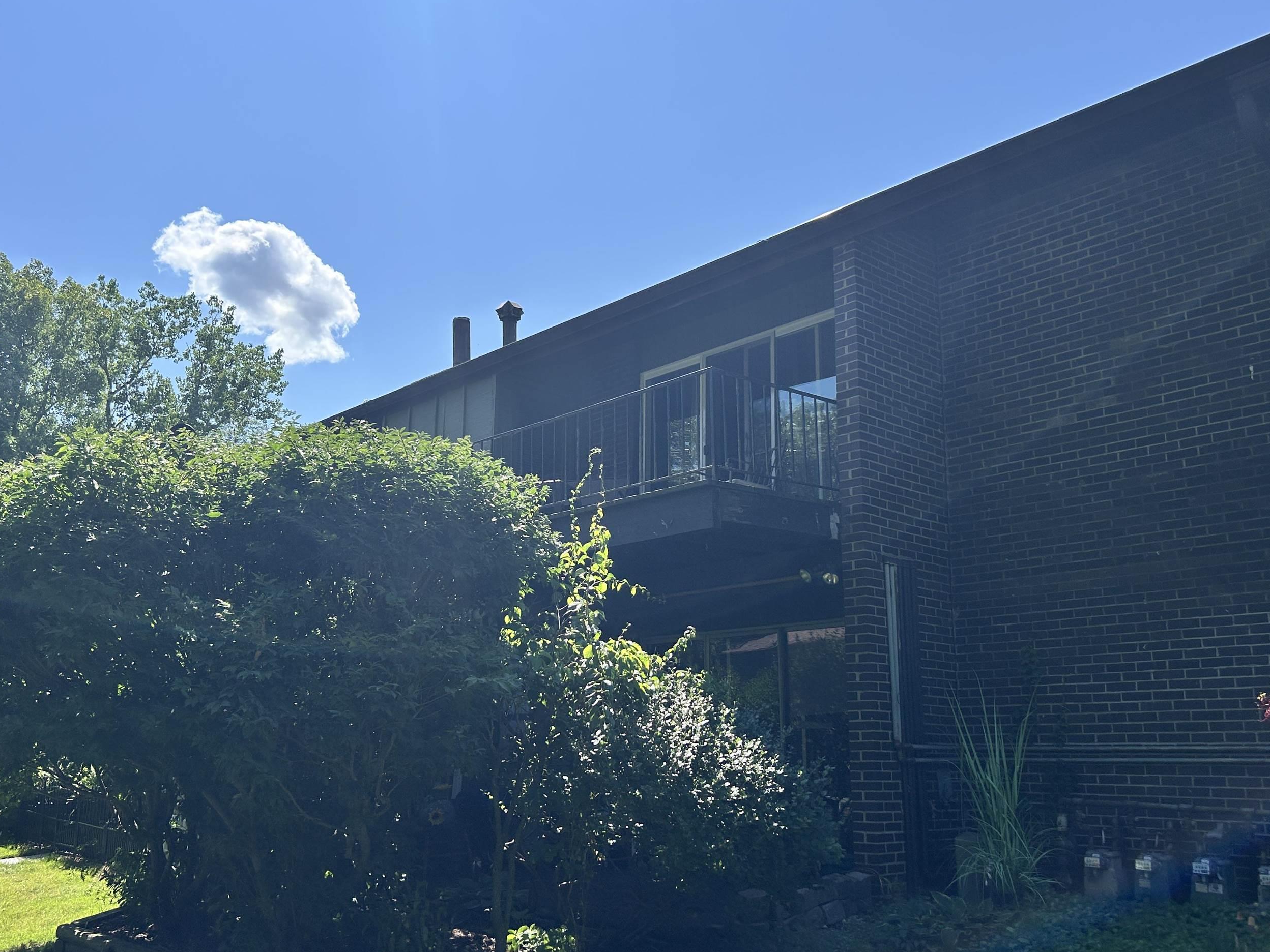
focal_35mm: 32
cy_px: 483
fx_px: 1174
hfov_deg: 56.8
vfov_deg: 44.2
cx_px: 647
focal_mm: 5.7
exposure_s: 1/5319
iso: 50
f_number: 1.5
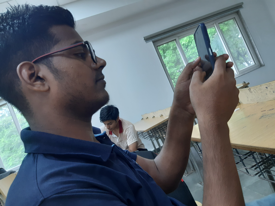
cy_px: 103
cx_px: 138
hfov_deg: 67.3
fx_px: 207
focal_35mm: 26
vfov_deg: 53.1
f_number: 1.7
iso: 100
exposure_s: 1/33
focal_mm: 3.92
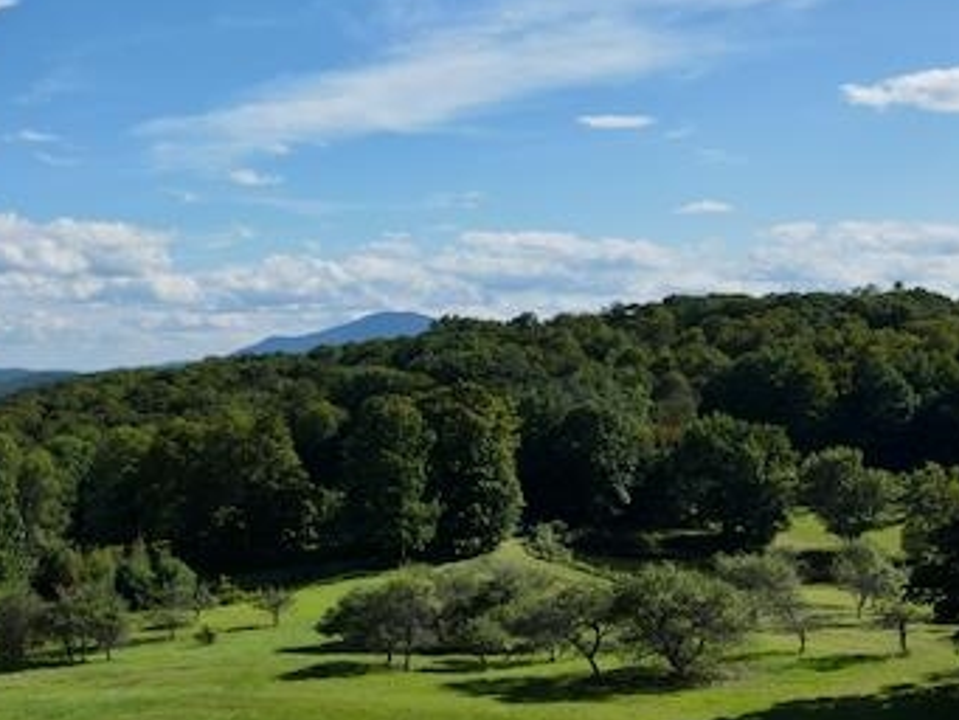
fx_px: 1247
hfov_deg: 39.1
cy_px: 371
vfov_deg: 32.2
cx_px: 96
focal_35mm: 45
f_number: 2.8
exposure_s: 1/1250
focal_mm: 4.5
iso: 100
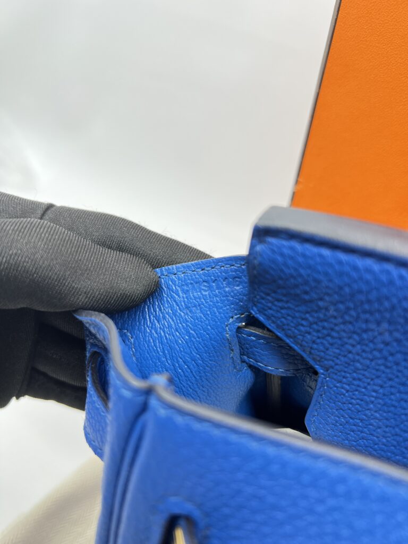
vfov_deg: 67.3
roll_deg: -8.5
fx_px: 409
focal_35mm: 26
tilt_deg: -32.6
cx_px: 204
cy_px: 272
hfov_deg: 53.1
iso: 100
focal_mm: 5.7
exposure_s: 1/100
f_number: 1.5
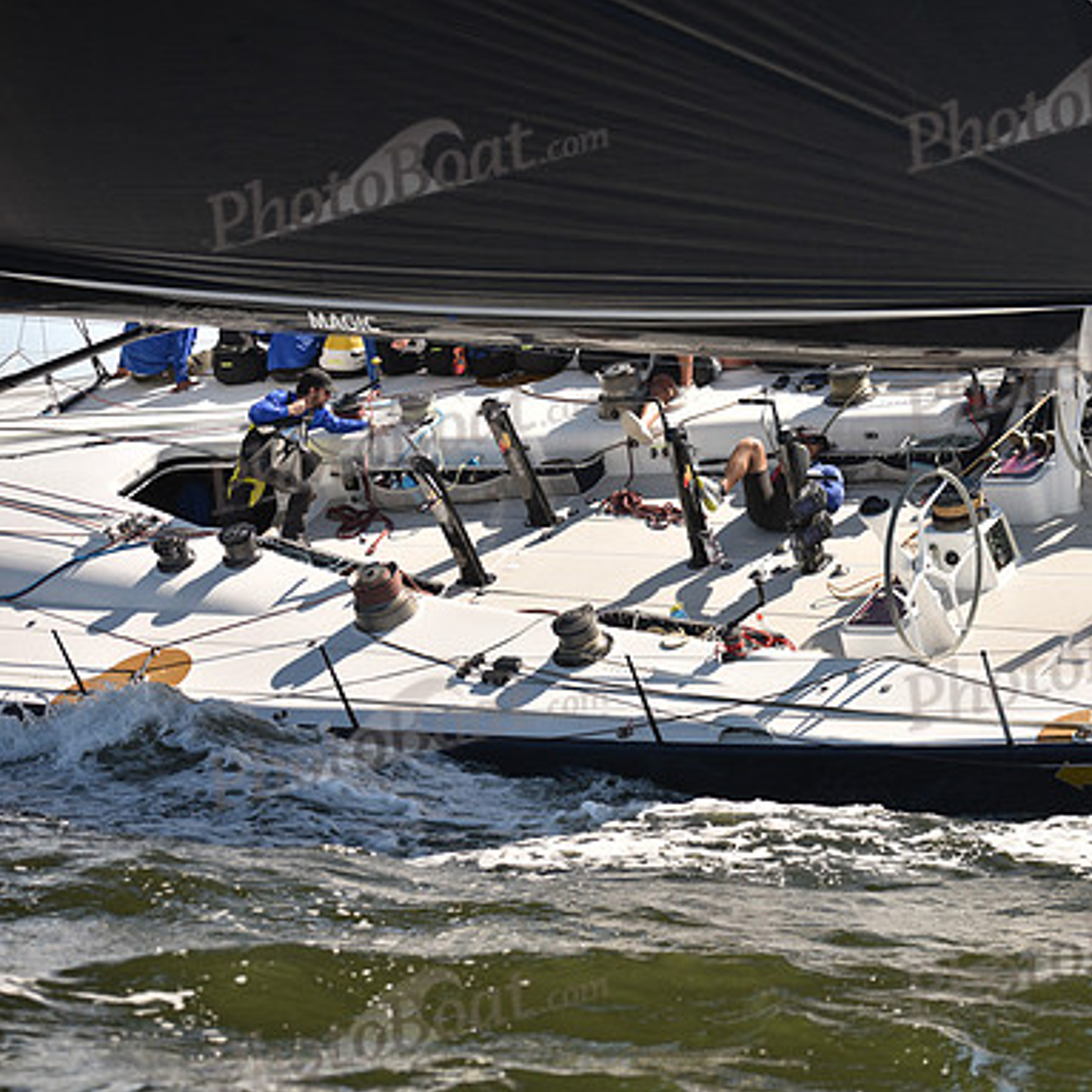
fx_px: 3212
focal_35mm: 90
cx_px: 758
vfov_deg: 19.3
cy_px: 549
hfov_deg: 19.2
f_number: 4
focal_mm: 70
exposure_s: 1/1000
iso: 250
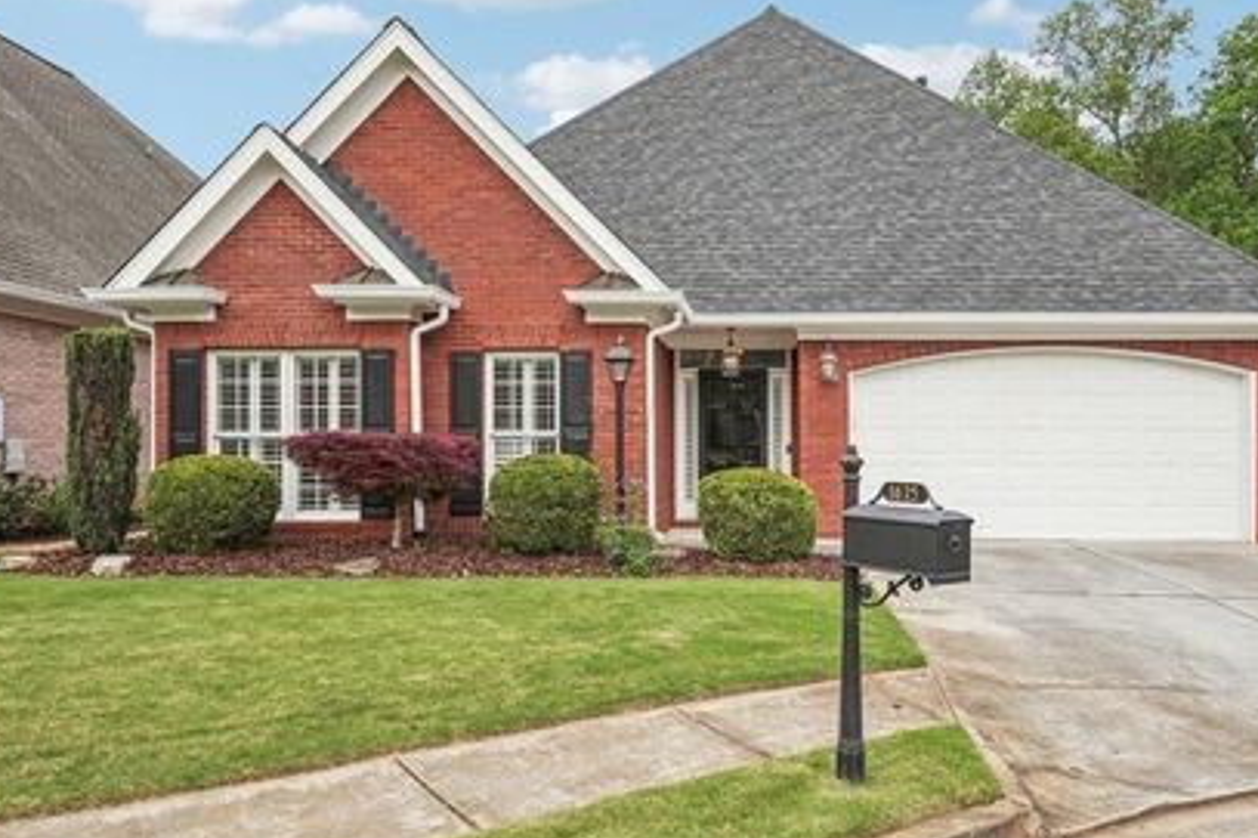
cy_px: 453
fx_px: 943
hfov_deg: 67.0
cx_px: 729
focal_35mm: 27
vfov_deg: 47.8
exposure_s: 1/1250
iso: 800
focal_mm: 22
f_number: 8
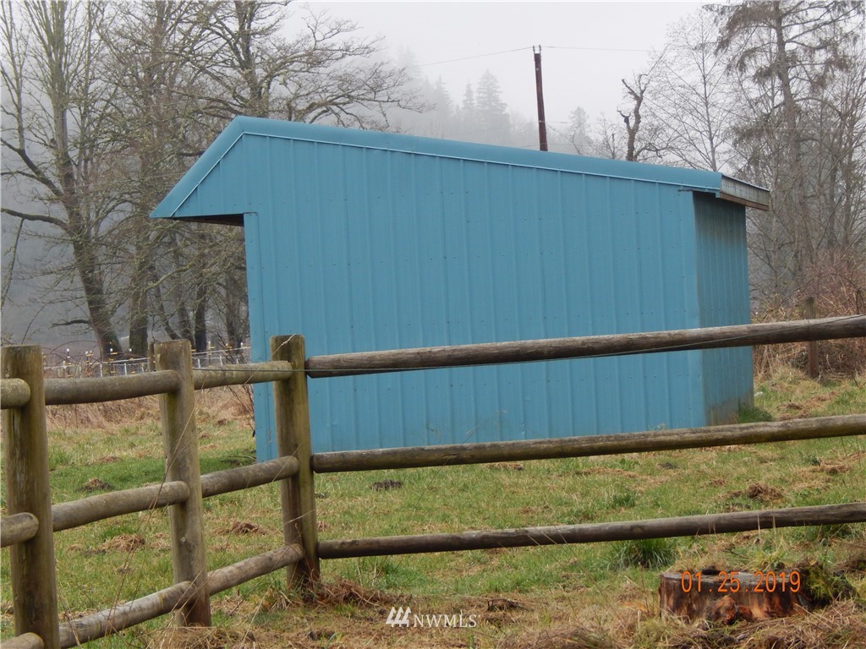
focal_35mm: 182
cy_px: 324
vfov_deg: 8.2
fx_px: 4553
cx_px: 433
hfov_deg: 10.9
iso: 180
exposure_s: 1/250
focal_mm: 32.8
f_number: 5.3
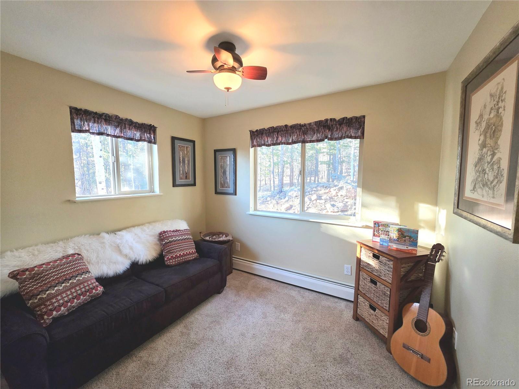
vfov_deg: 89.9
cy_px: 194
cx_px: 260
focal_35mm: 13
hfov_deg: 106.2
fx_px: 195
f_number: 1.9
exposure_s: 1/120
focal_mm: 2.2
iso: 320
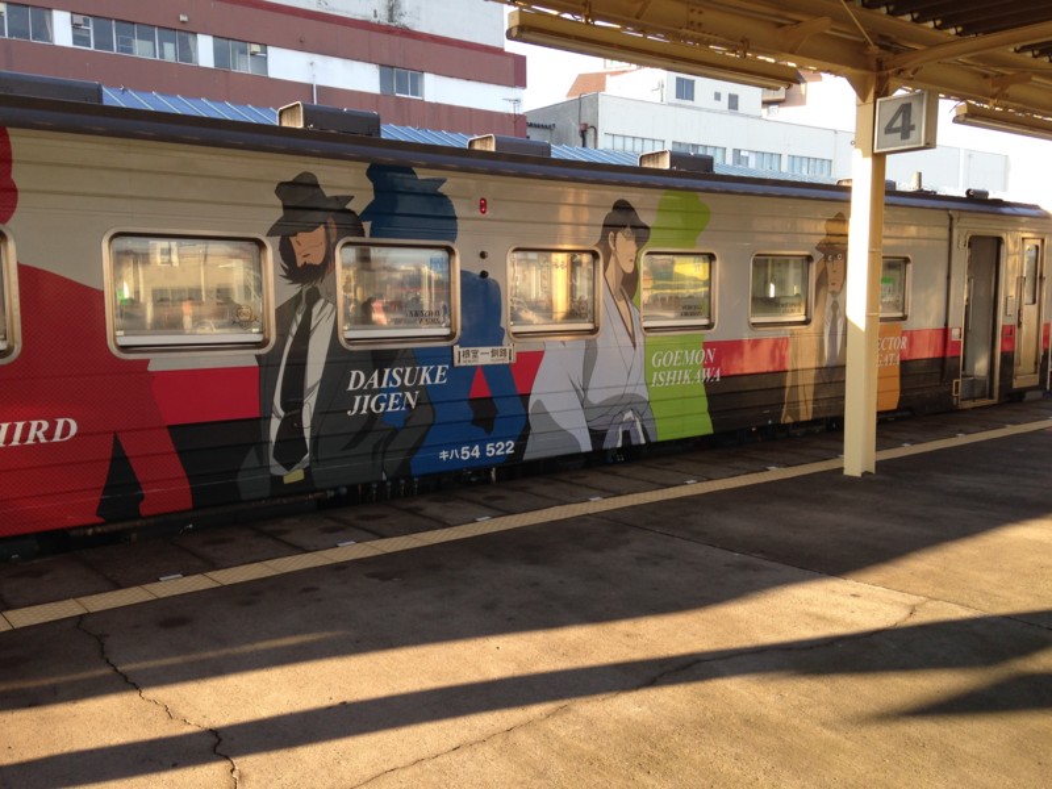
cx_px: 526
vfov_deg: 42.9
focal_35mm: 33
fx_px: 1003
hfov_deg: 55.4
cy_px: 394
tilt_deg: -7.5
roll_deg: +0.6
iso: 50
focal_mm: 4.12
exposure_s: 1/199
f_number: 2.4
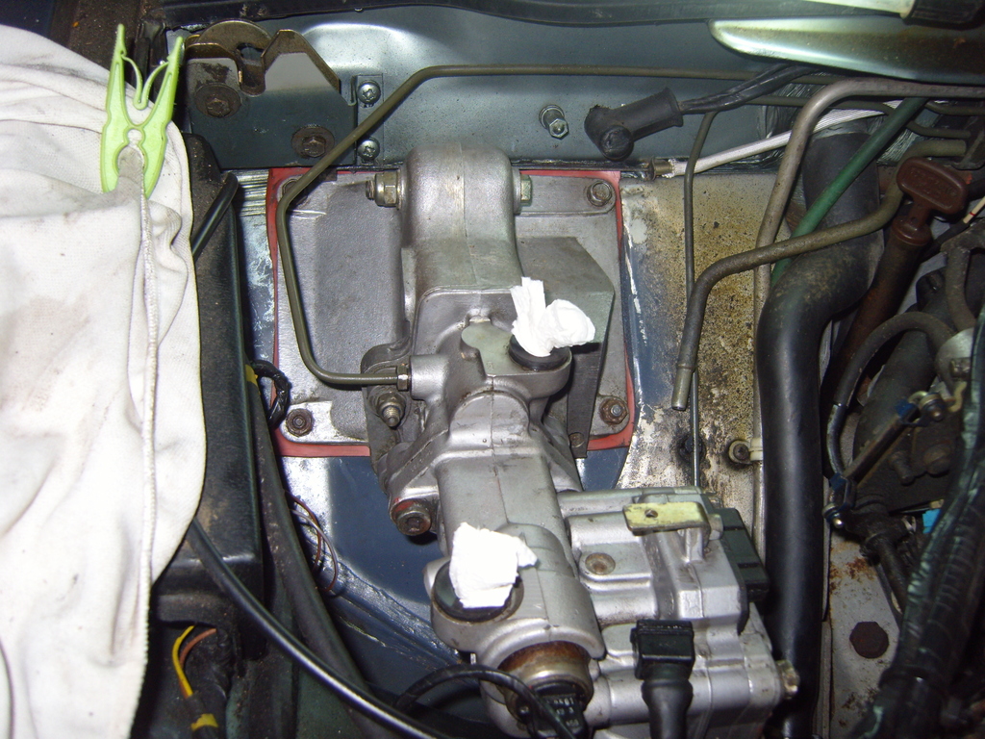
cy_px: 370
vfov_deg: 40.7
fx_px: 996
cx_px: 492
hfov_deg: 52.6
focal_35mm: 35
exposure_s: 1/30
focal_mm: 7.4
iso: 100
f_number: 2.8
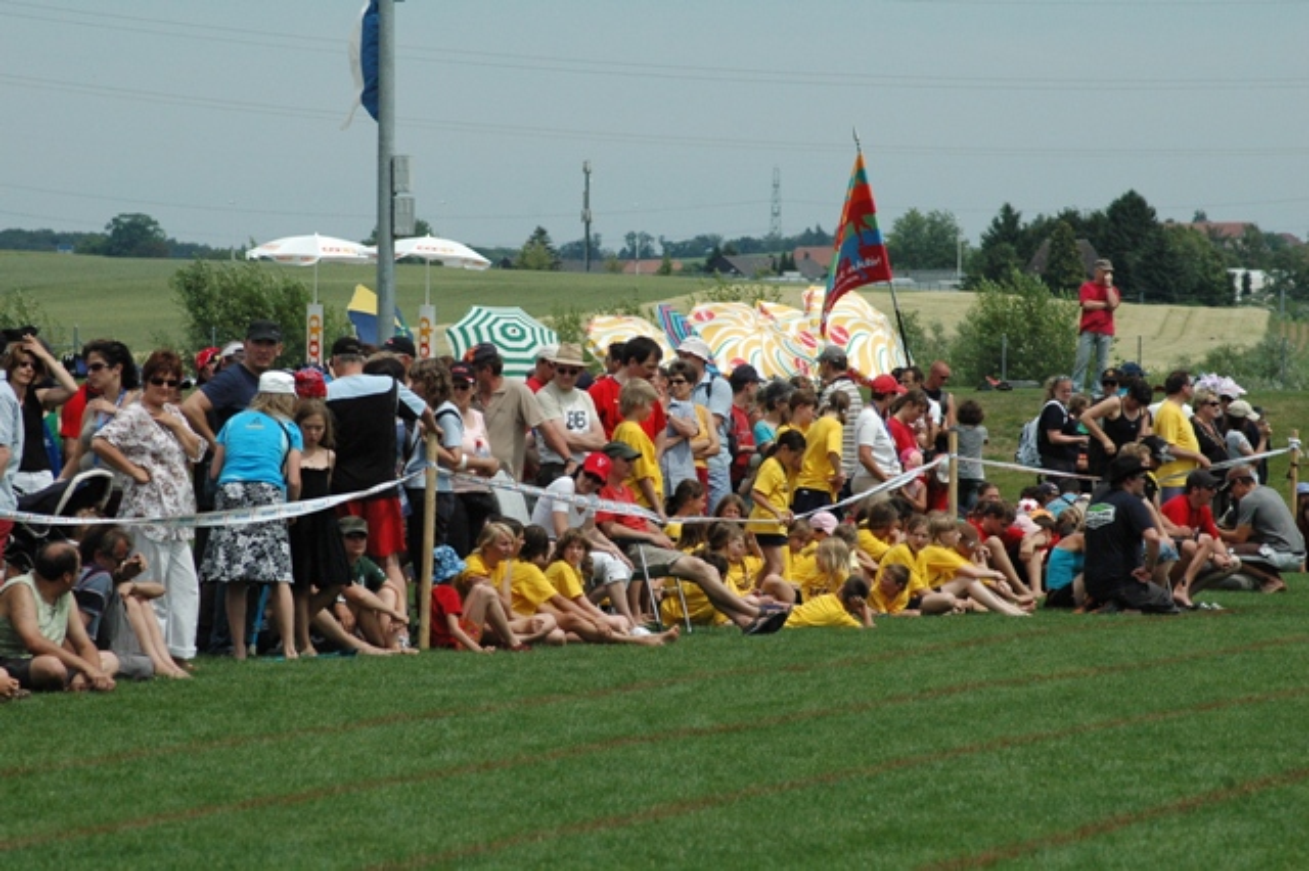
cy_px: 436
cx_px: 654
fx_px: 8449
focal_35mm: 232
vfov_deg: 5.9
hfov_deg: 8.9
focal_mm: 155
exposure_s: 1/2500
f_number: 9
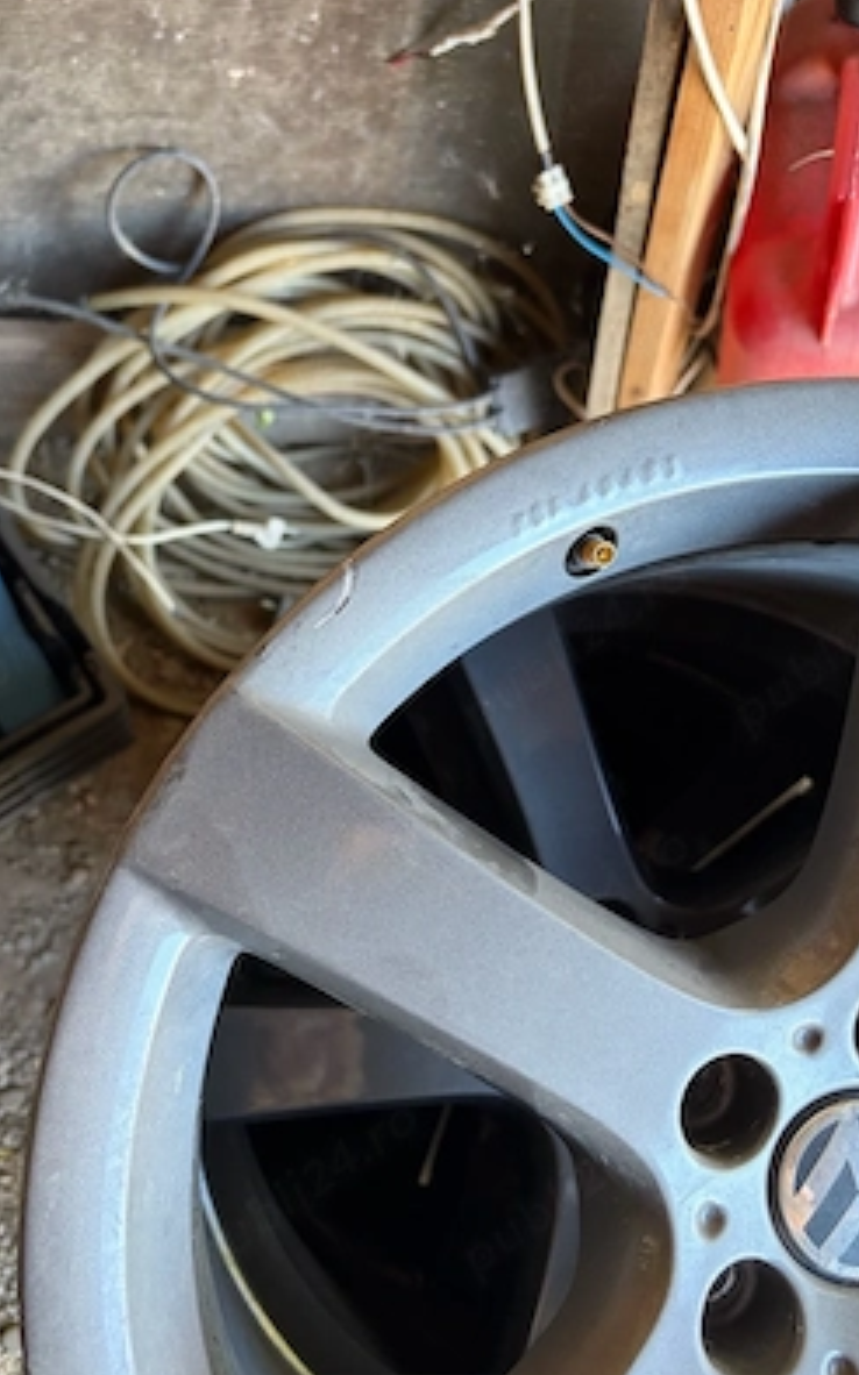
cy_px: 688
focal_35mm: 28
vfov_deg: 66.5
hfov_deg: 44.4
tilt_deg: -81.8
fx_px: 1050
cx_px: 374
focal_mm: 5.96
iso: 160
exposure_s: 1/60
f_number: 1.6
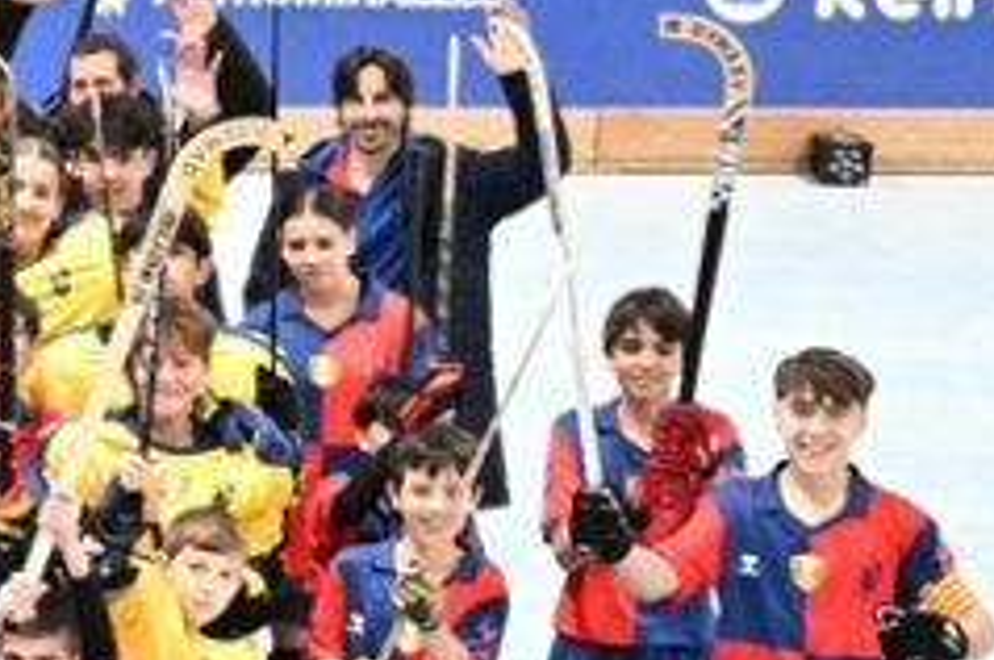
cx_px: -2126
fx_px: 9072
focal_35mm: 329
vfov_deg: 4.2
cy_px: 209
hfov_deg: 5.8
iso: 4000
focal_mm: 34
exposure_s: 1/125
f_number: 7.1
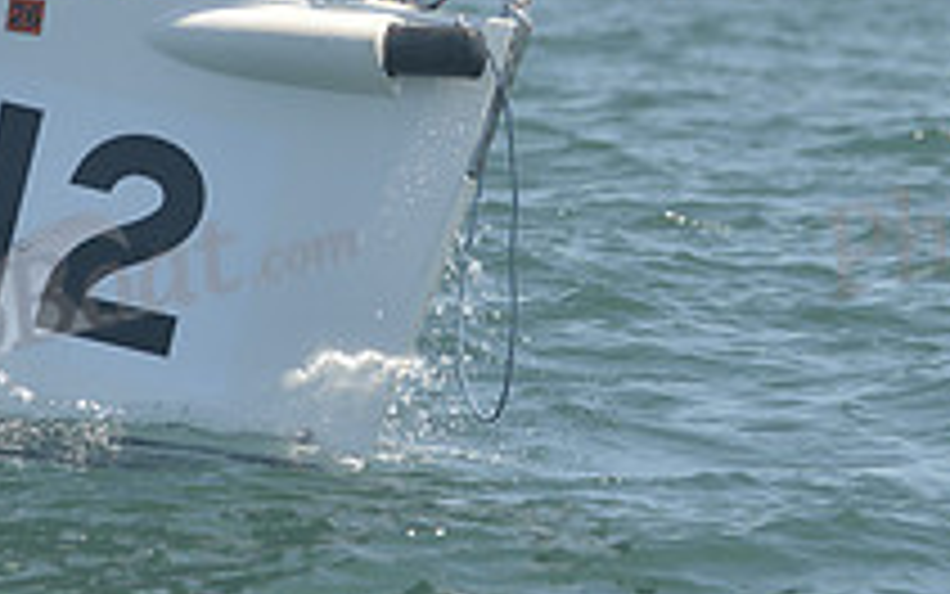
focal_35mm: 671
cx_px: 594
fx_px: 17377
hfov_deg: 3.1
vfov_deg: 2.0
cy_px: 11
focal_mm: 240
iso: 280
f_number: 6.3
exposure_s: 1/1000
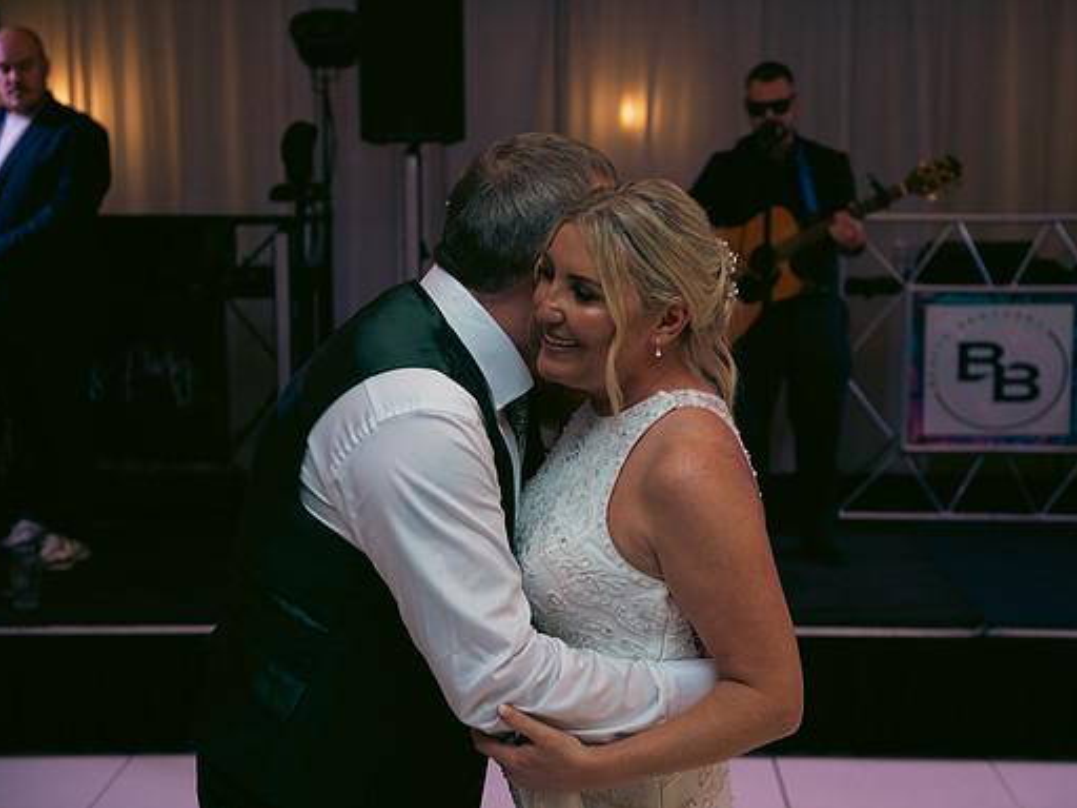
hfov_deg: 38.9
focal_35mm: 49
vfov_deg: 29.7
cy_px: 405
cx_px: 585
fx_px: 1525
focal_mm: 45
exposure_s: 1/160
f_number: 3.5
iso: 800
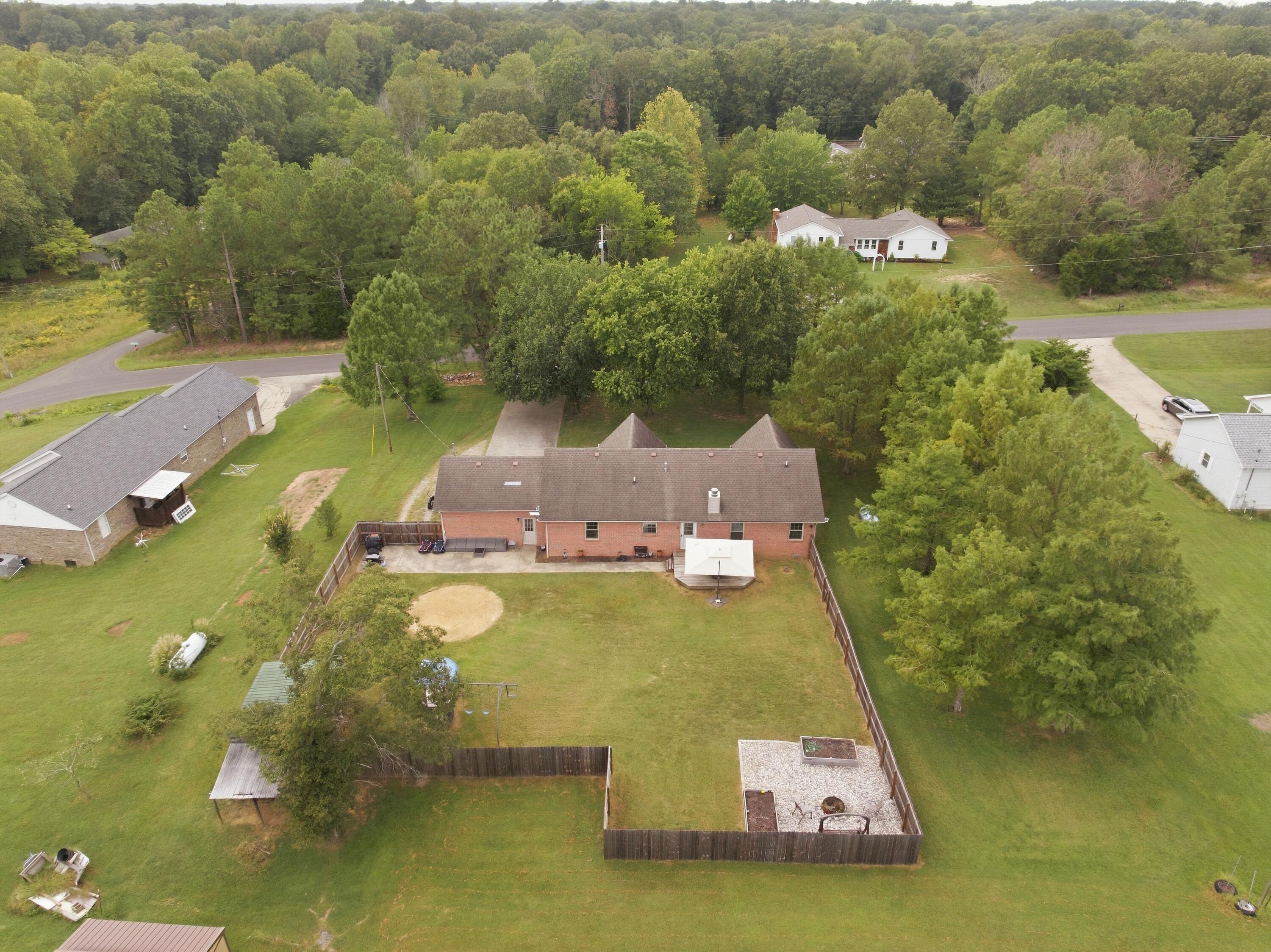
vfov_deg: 56.8
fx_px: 881
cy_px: 476
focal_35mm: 24
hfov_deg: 71.6
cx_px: 636
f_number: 4.5
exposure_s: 1/500
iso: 200
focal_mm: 12.3
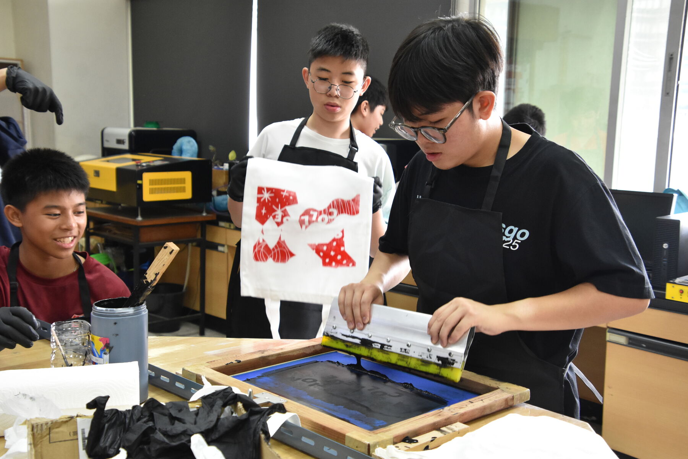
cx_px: 344
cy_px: 230
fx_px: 889
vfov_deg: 28.9
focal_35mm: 46
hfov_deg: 42.3
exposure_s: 1/100
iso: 2000
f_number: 5
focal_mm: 31
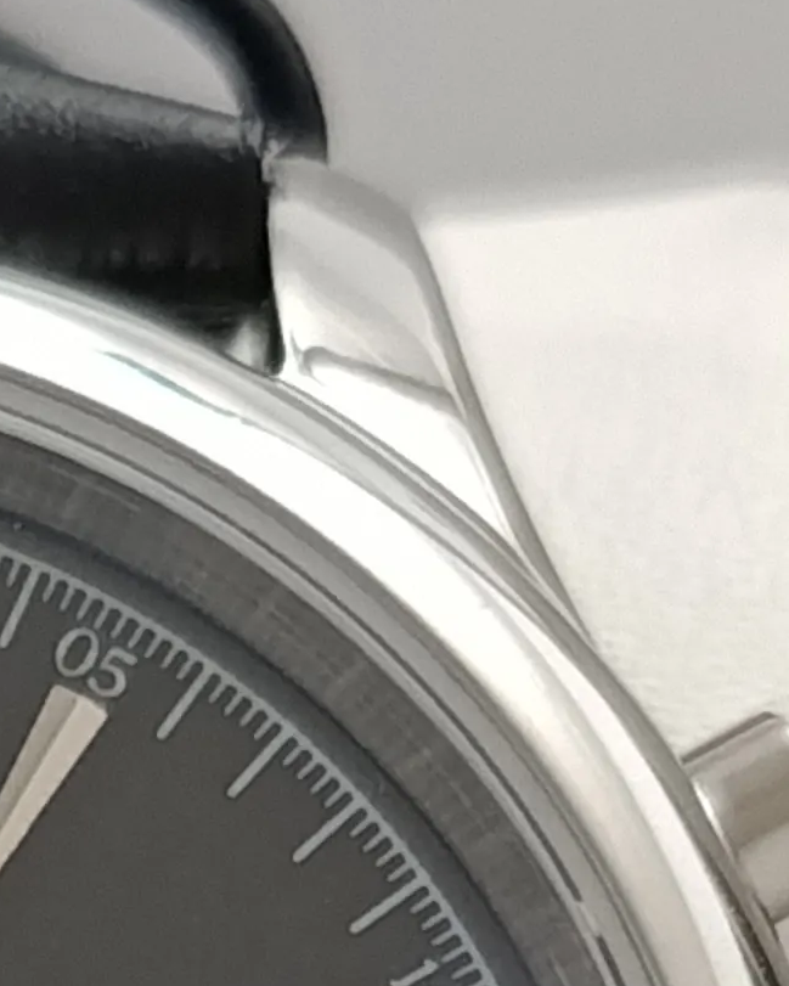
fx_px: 6741
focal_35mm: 231
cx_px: -402
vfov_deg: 8.0
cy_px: 1898
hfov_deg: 6.6
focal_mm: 5.24
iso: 788
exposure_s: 1/100
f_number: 1.7
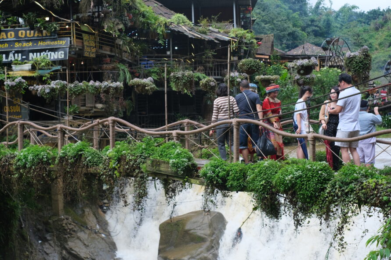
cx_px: 175
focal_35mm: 61
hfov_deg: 32.9
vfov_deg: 22.2
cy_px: 111
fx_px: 662
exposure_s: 1/600
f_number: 4
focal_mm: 35
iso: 320
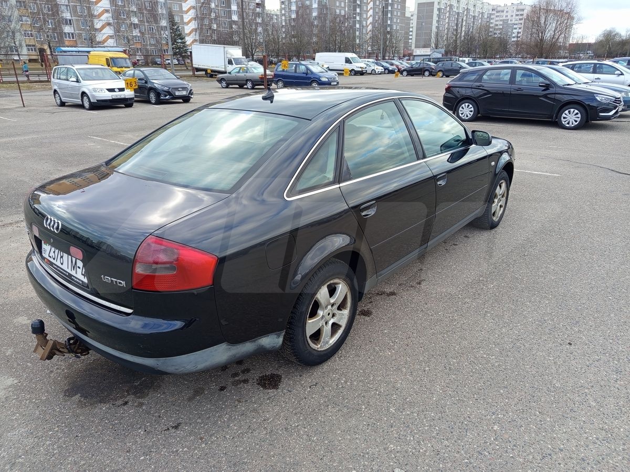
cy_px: 236
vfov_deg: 56.8
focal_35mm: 24
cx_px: 315
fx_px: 437
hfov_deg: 71.6
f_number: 1.7
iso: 50
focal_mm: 5.24
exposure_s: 1/122
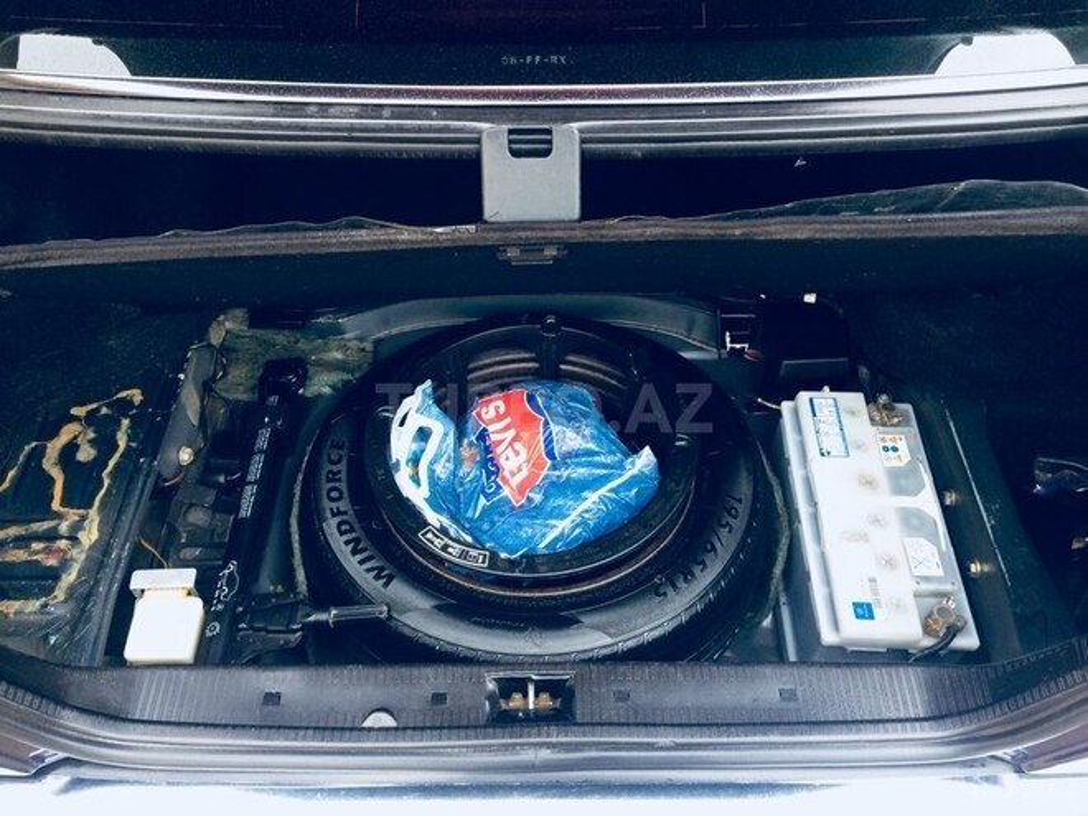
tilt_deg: -50.7
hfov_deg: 61.7
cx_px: 544
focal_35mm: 29
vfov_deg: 48.2
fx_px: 911
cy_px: 408
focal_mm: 4.15
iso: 64
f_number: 2.2
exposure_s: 1/33
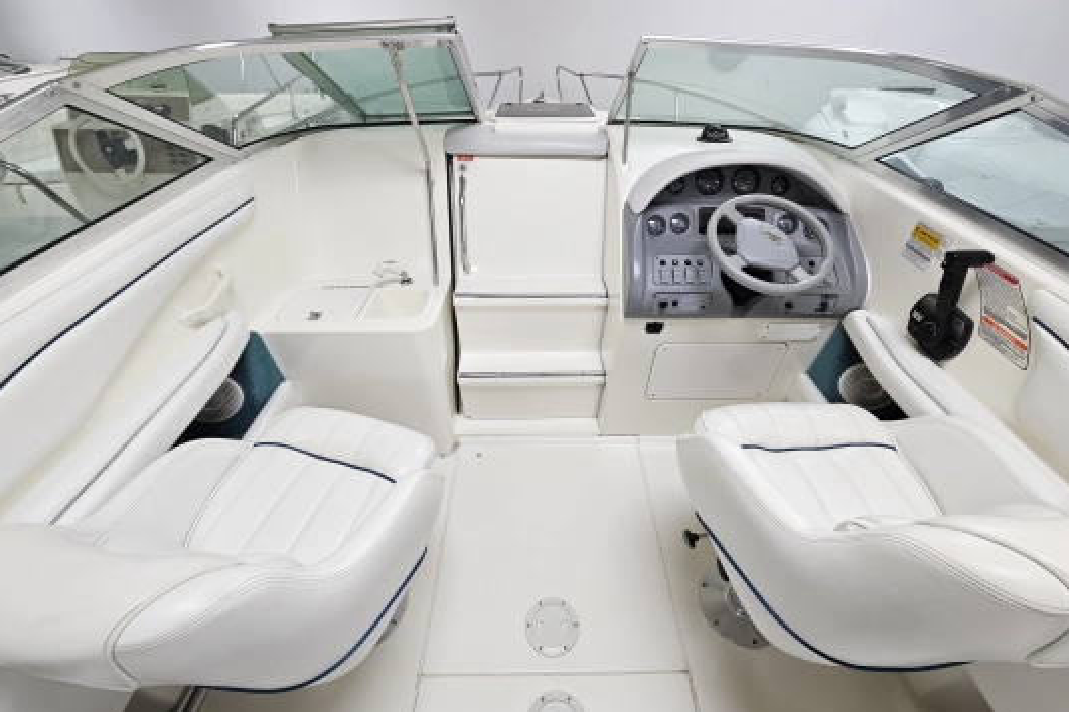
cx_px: 550
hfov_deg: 104.2
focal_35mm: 14
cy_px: 351
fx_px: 416
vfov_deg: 81.2
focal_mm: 2.2
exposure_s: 1/50
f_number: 2.2
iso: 50
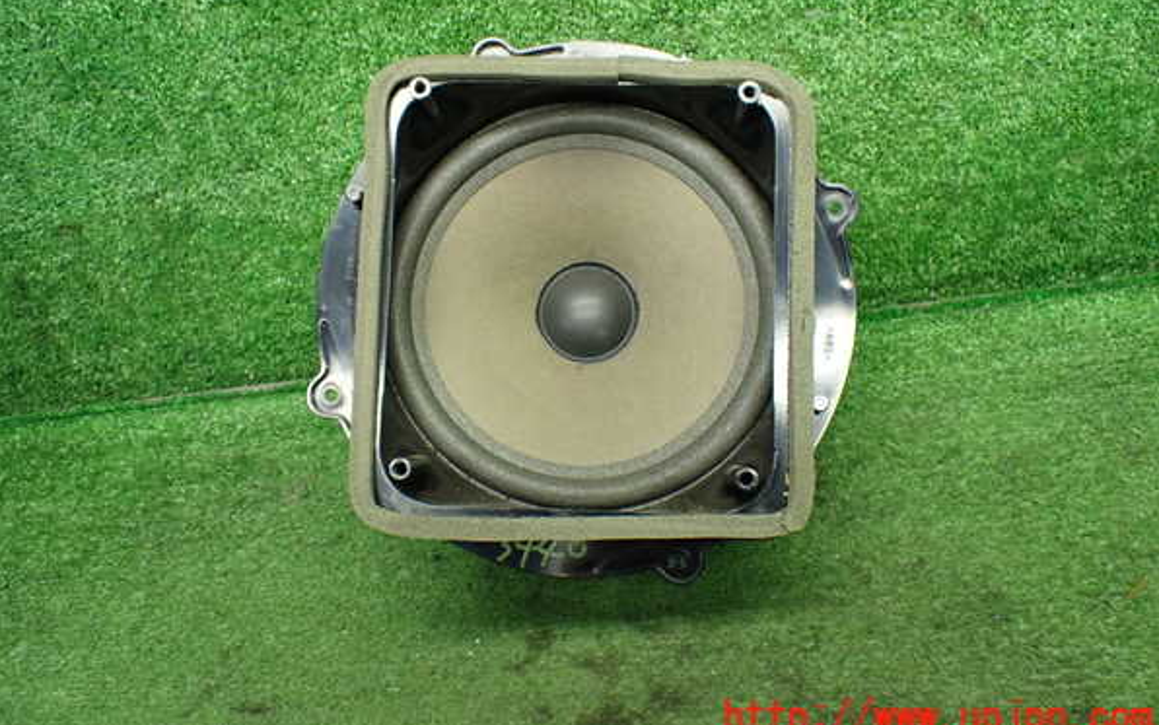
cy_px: 305
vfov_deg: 39.4
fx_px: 1011
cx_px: 580
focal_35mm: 32
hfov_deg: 59.6
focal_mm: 5.4
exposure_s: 1/125
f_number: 2.3
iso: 800
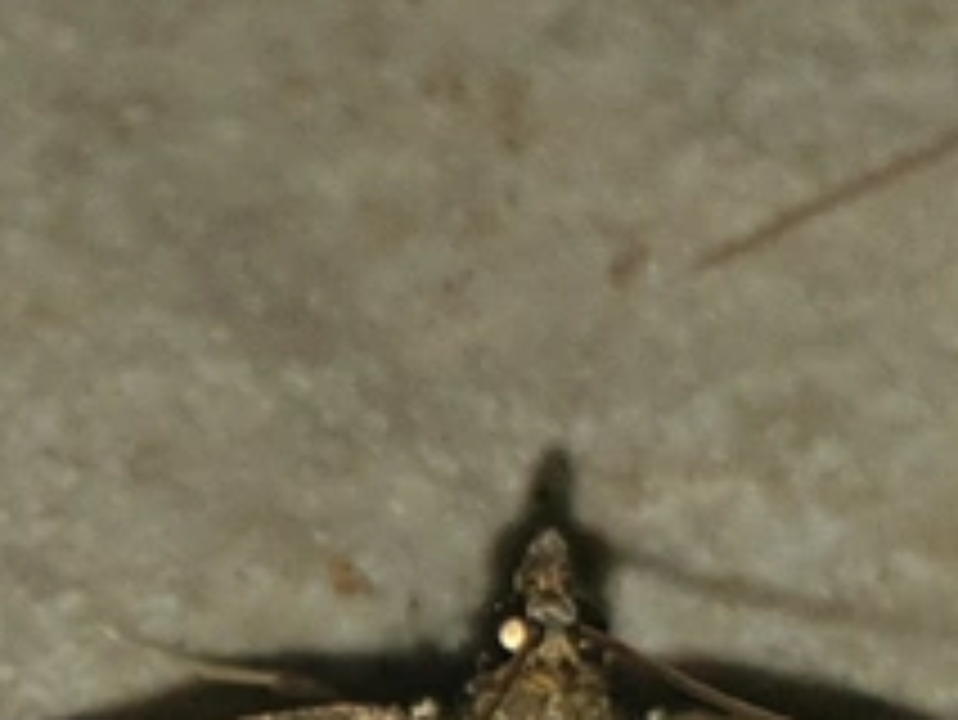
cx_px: 639
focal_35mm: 78
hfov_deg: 24.9
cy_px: 1026
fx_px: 2160
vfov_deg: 17.3
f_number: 2.4
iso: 50
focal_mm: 4.3
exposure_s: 1/1135
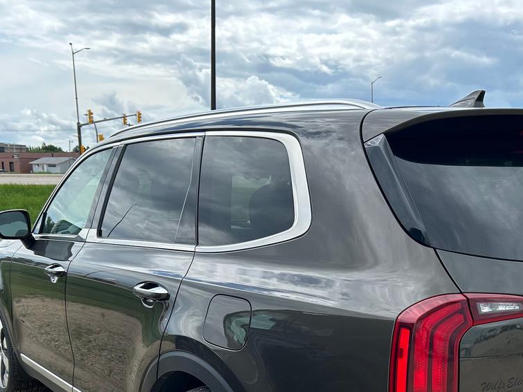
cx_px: 333
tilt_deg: -12.6
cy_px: 326
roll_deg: -1.7
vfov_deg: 31.8
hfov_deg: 42.6
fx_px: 665
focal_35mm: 44
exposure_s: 1/1869
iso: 50
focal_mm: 5.7
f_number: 1.5
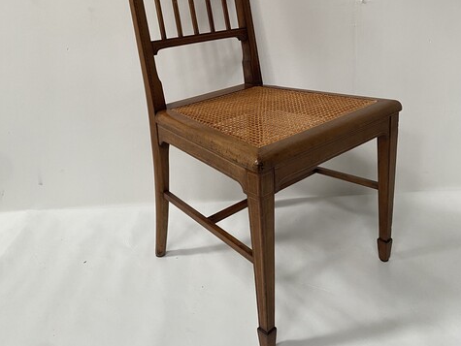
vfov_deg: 40.1
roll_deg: +4.0
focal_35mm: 35
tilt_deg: -13.8
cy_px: 105
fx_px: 466
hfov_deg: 52.6
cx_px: 232
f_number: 1.8
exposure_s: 1/88
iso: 125
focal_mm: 4.25
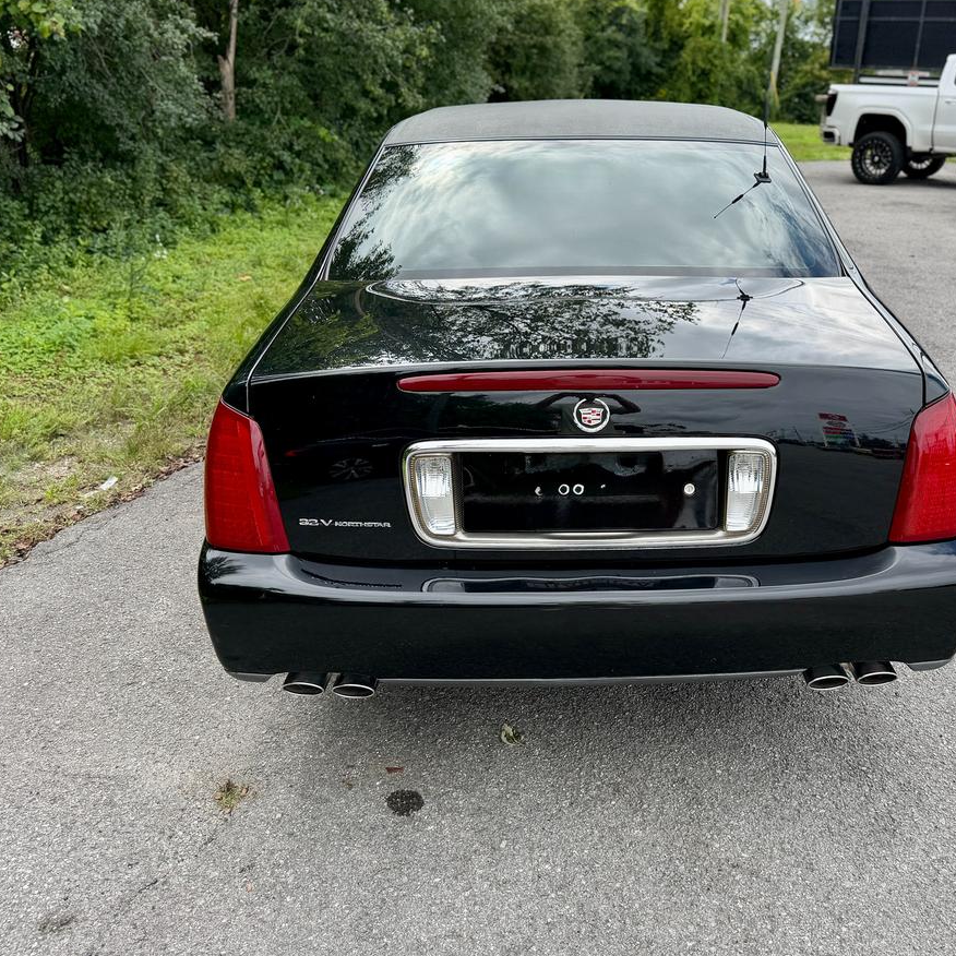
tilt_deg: -21.2
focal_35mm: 31
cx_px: 596
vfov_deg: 52.5
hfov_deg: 52.0
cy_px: 456
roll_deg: -2.4
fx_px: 969
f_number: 1.78
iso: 80
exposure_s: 1/2445
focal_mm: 6.76
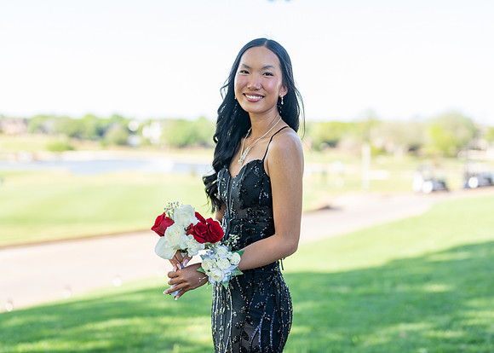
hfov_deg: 37.0
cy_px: 176
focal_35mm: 53
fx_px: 738
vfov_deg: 26.9
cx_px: 247
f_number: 1.8
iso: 160
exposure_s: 1/1000
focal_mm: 50
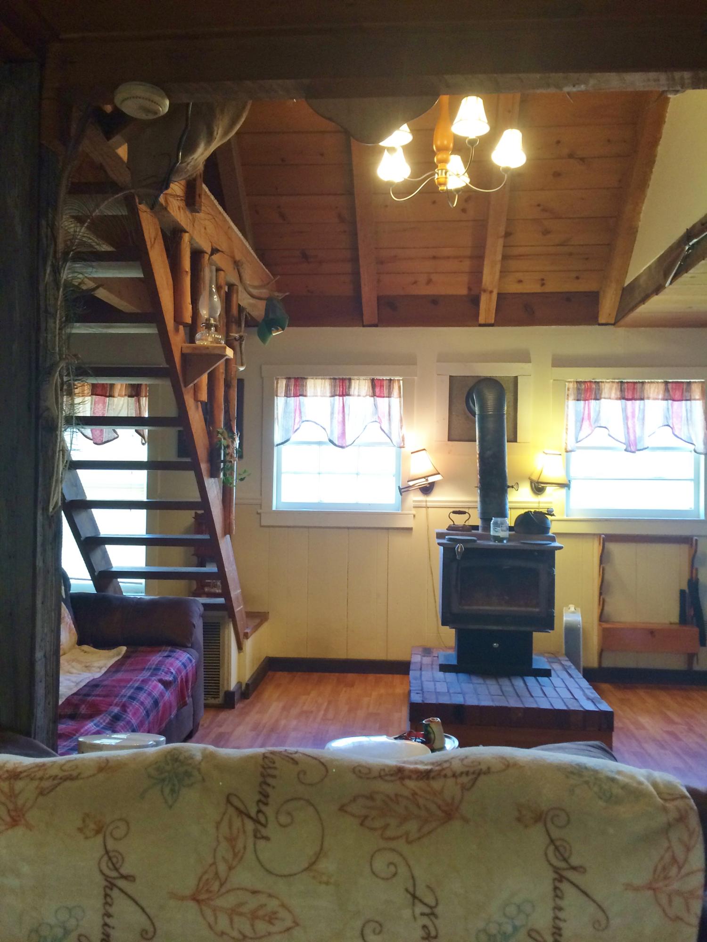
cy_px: 471
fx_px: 790
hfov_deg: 48.2
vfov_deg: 61.7
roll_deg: +1.4
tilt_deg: -4.9
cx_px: 354
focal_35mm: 29
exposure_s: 1/30
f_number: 2.2
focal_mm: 4.15
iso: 80
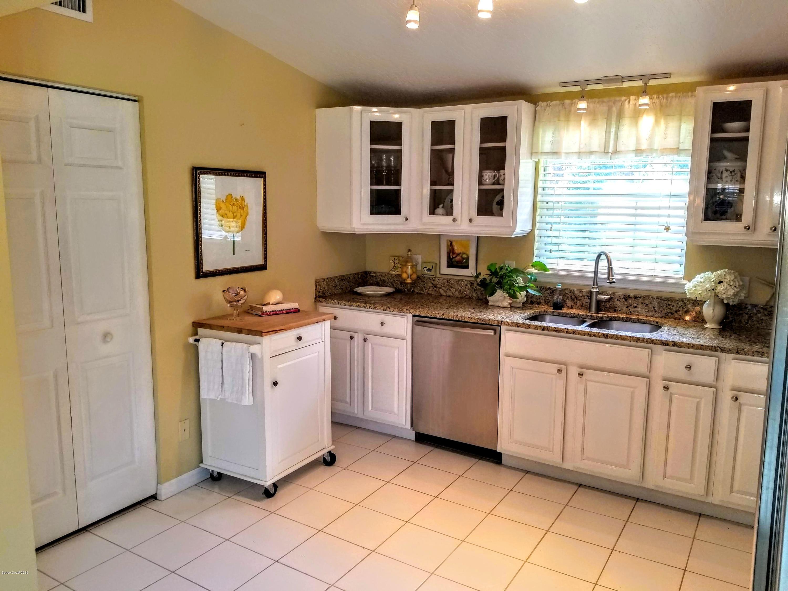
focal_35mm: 26
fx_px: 592
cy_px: 296
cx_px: 394
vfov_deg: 53.1
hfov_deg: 67.3
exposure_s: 1/60
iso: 64
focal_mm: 4.25
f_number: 1.7
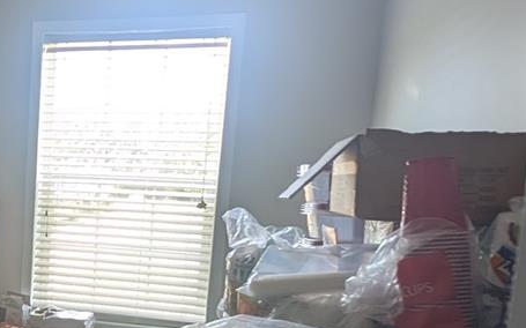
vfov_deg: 29.2
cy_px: 258
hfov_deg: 40.3
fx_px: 616
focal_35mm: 43
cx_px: -5
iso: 45
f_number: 1.95
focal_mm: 2.23
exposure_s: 1/41
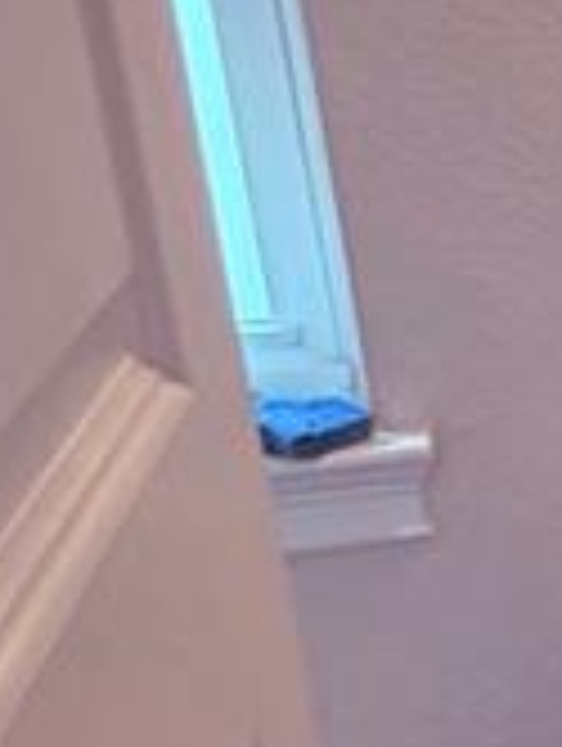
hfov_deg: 10.5
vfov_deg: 19.3
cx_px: 1673
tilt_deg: -20.3
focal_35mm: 101
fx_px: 2181
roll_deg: -1.7
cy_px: 526
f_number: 2.2
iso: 200
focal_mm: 2.22
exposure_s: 1/60
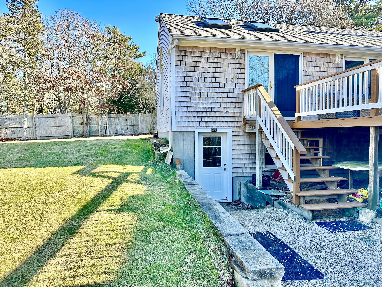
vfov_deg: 56.8
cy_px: 144
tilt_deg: -0.1
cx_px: 191
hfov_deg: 71.6
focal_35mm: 24
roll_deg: +0.5
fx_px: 265
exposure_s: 1/816
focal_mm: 6.86
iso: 80
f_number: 1.78
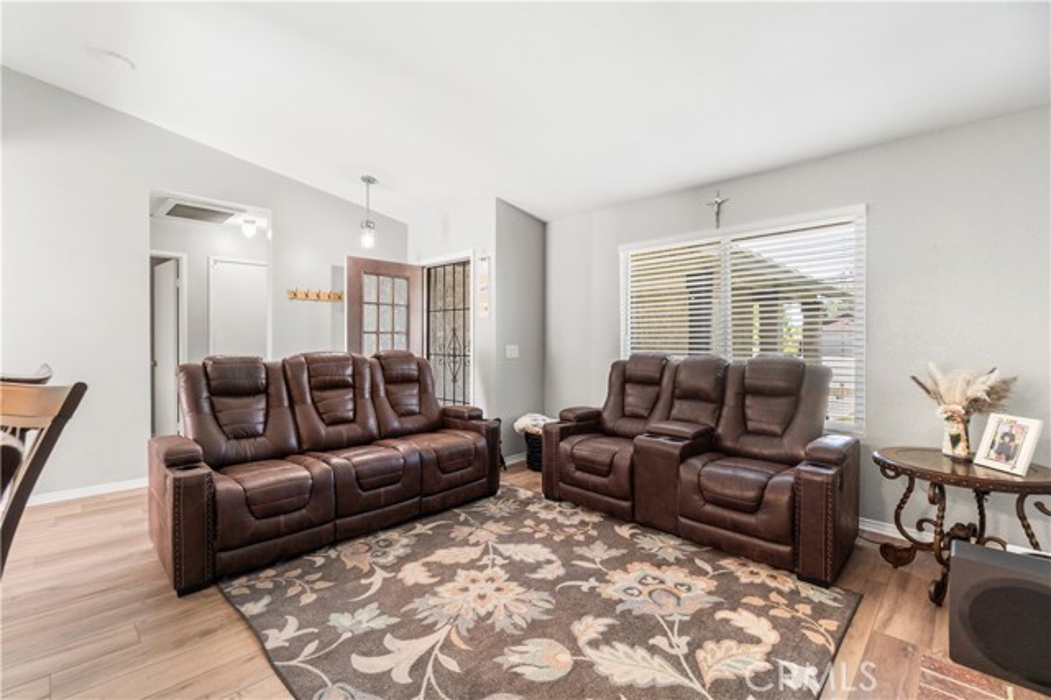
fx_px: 438
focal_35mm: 15
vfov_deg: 77.3
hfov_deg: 100.4
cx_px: 526
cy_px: 350
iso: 320
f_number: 7.1
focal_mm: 10
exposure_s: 1/4
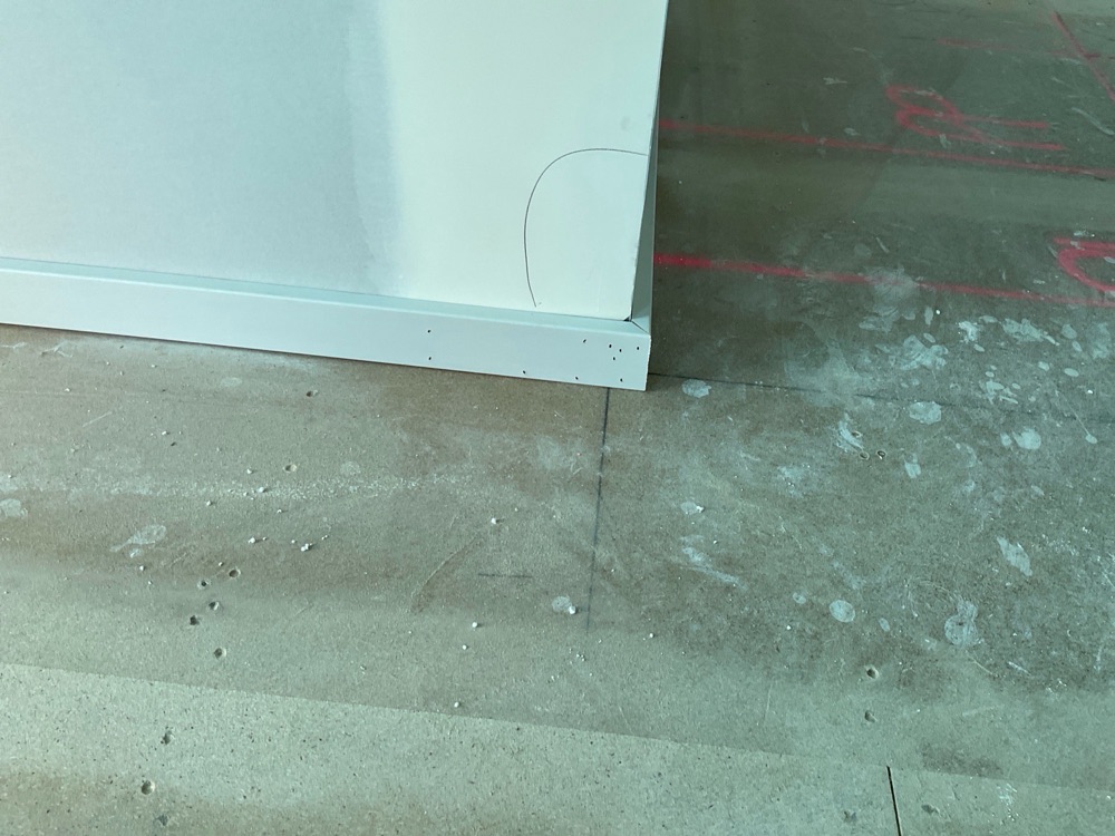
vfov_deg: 48.2
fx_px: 934
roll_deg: -2.4
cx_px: 558
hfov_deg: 61.7
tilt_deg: -43.0
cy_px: 418
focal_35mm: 29
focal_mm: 3
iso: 50
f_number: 1.8
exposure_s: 1/120
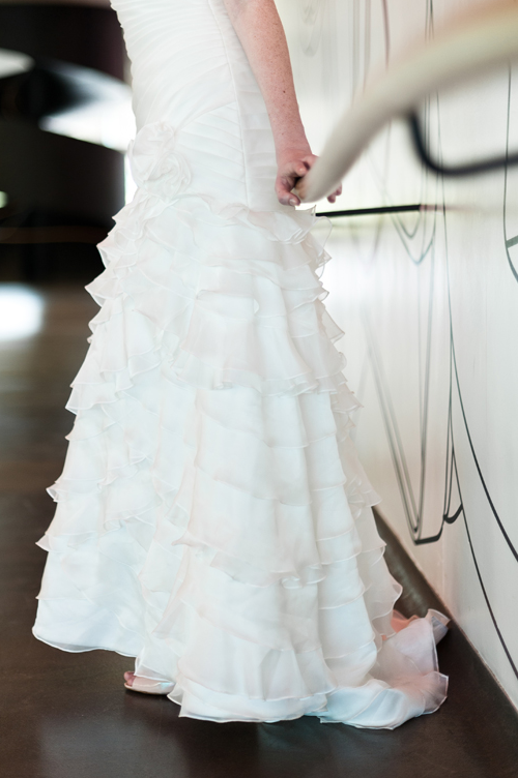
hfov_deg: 22.6
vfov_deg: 33.4
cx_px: 215
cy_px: 327
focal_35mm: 60
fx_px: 1297
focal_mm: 50
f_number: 1.4
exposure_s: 1/100
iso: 200
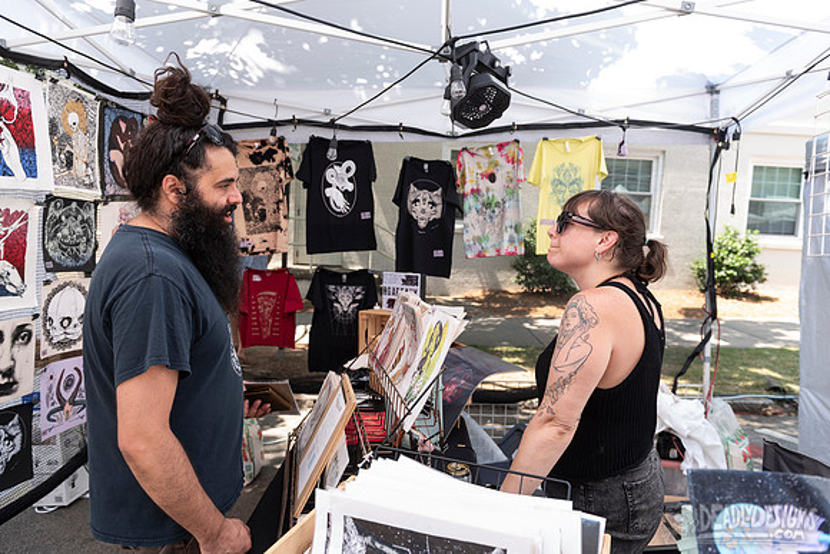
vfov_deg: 53.2
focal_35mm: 24
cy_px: 277
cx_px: 415
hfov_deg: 73.7
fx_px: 553
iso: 50
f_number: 4
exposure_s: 1/100
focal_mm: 24
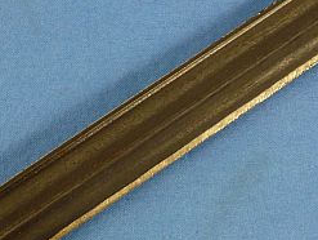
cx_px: 154
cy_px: 177
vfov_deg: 15.2
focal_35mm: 97
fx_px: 892
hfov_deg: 20.2
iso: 200
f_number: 3.5
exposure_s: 1/60
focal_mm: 5.4
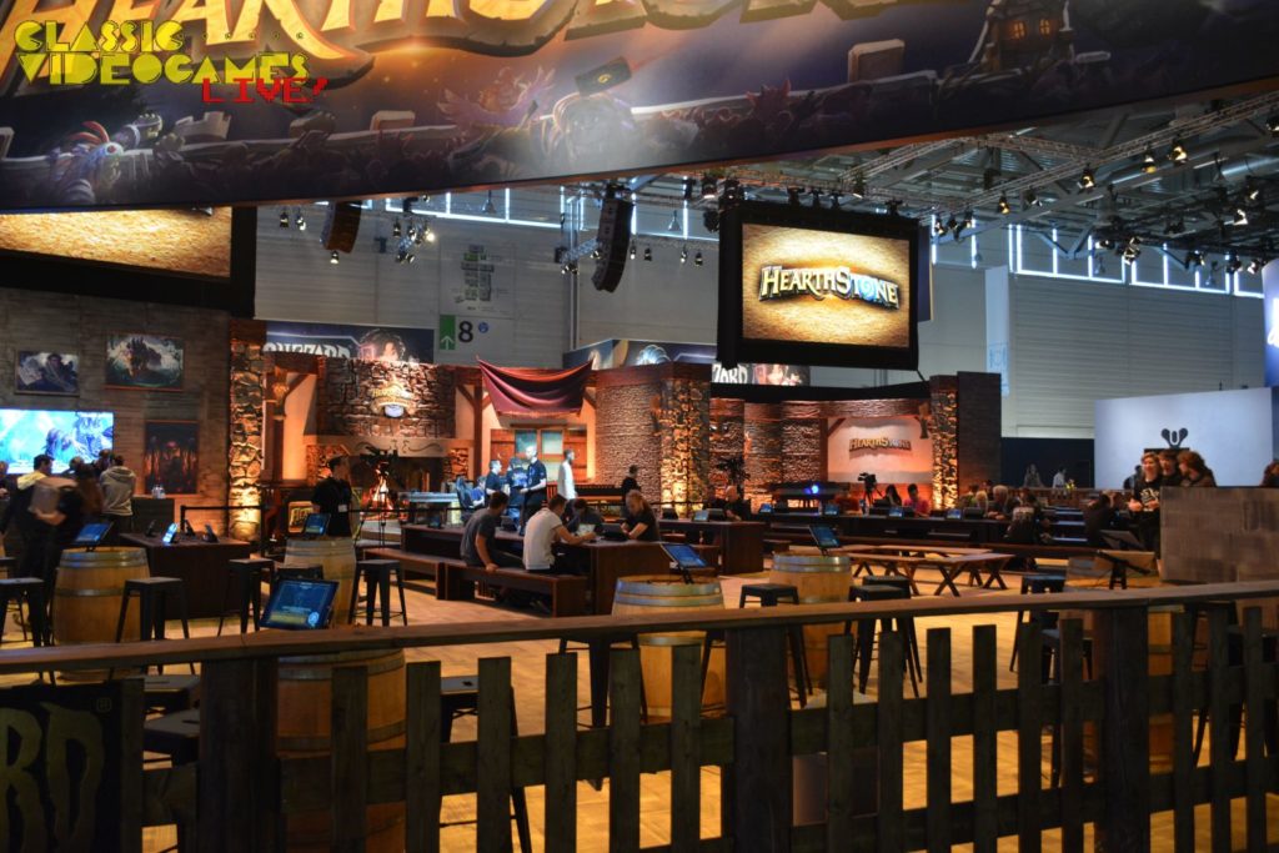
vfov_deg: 43.6
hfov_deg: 61.9
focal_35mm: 30
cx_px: 640
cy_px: 426
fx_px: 1066
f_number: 3.5
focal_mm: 20
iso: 1250
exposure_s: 1/30
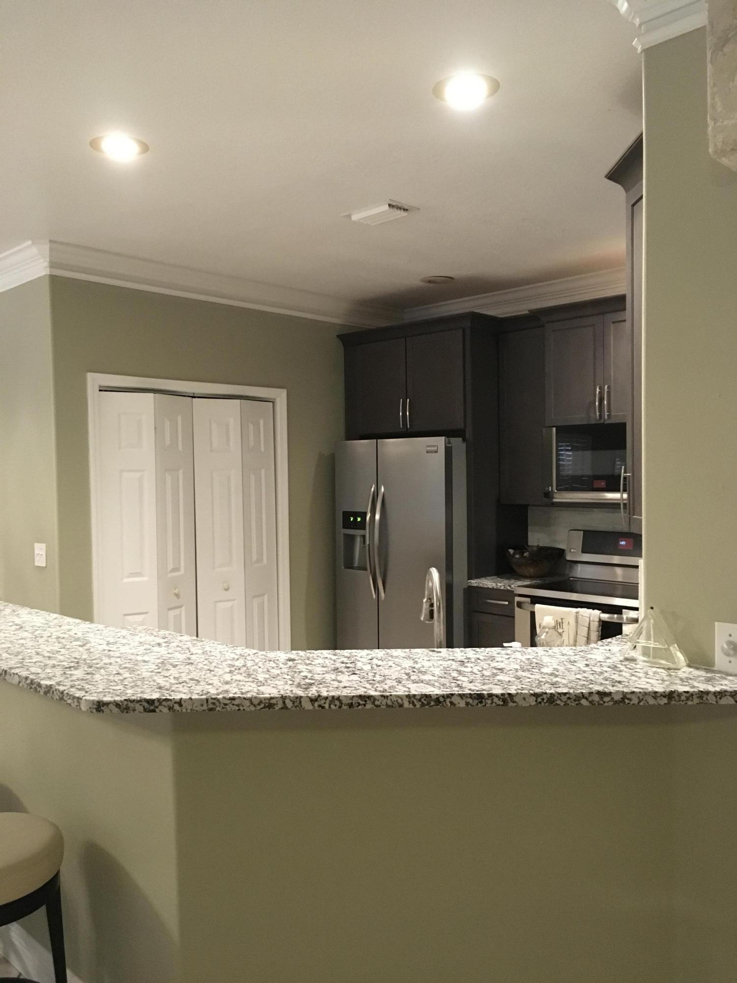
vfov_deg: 61.7
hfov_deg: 48.2
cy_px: 492
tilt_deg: -1.5
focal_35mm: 29
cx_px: 368
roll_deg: +0.8
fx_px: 823
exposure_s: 1/15
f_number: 2.2
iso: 250
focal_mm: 4.15
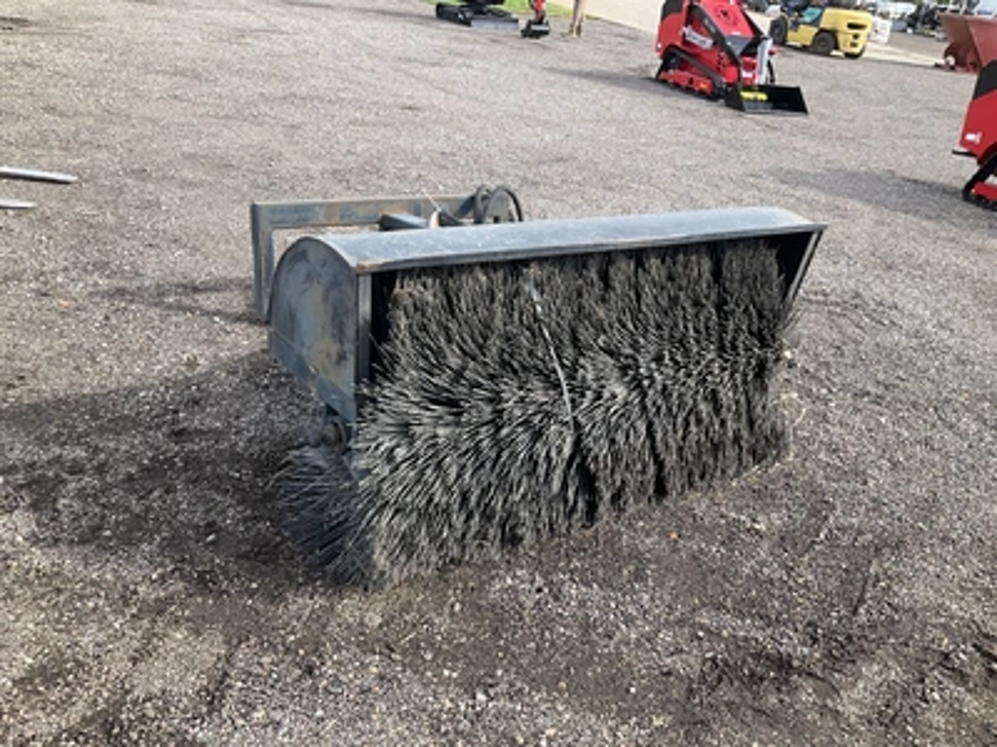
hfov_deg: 61.7
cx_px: 498
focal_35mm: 29
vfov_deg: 48.2
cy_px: 374
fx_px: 835
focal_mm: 3
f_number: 1.8
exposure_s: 1/370
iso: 25
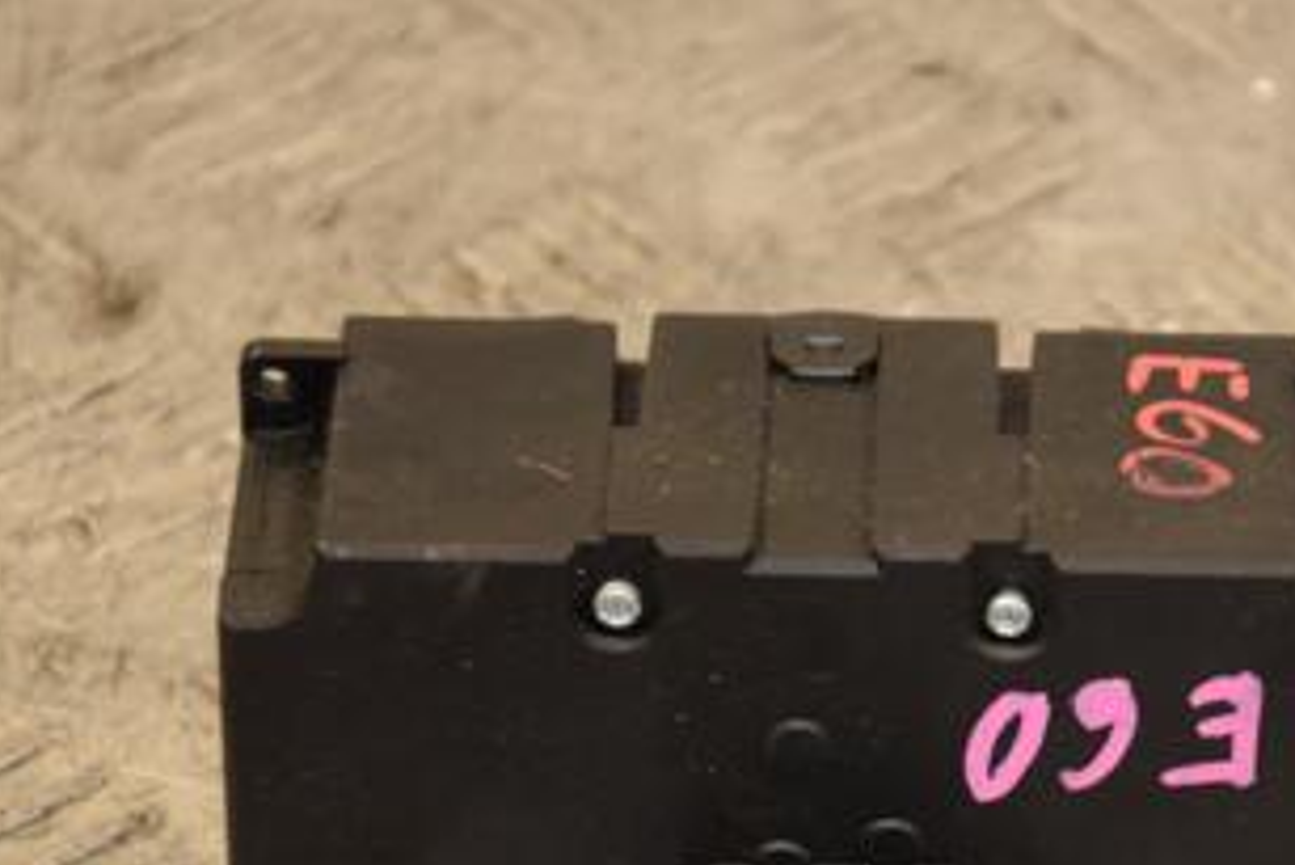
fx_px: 11083
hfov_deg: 6.7
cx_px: 1029
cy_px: 772
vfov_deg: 4.5
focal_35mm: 308
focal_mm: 105
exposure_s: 1/125
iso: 800
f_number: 5.6
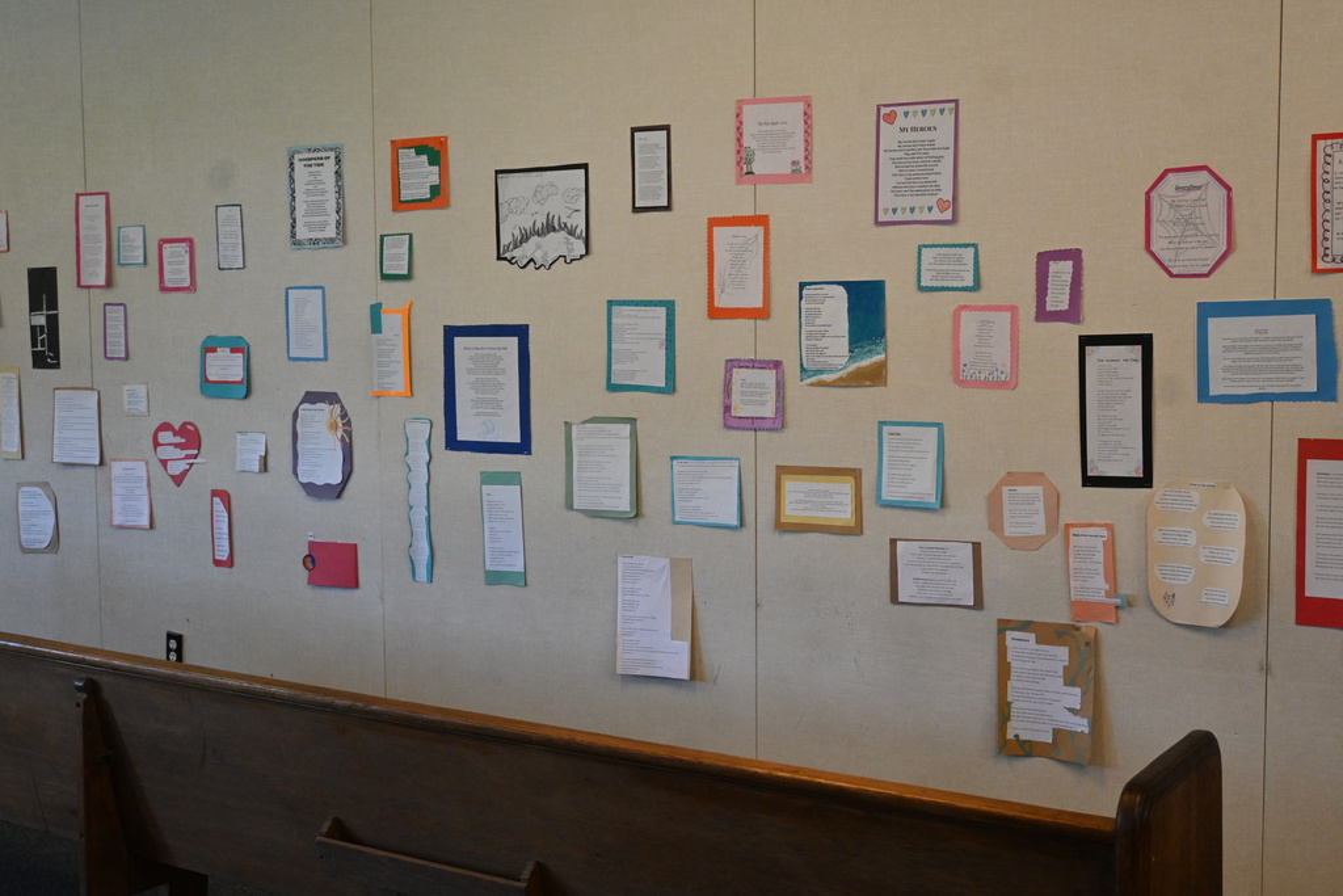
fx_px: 1679
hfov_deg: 43.6
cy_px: 448
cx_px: 672
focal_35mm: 45
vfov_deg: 29.9
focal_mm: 30
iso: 2000
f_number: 4.8
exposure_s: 1/125
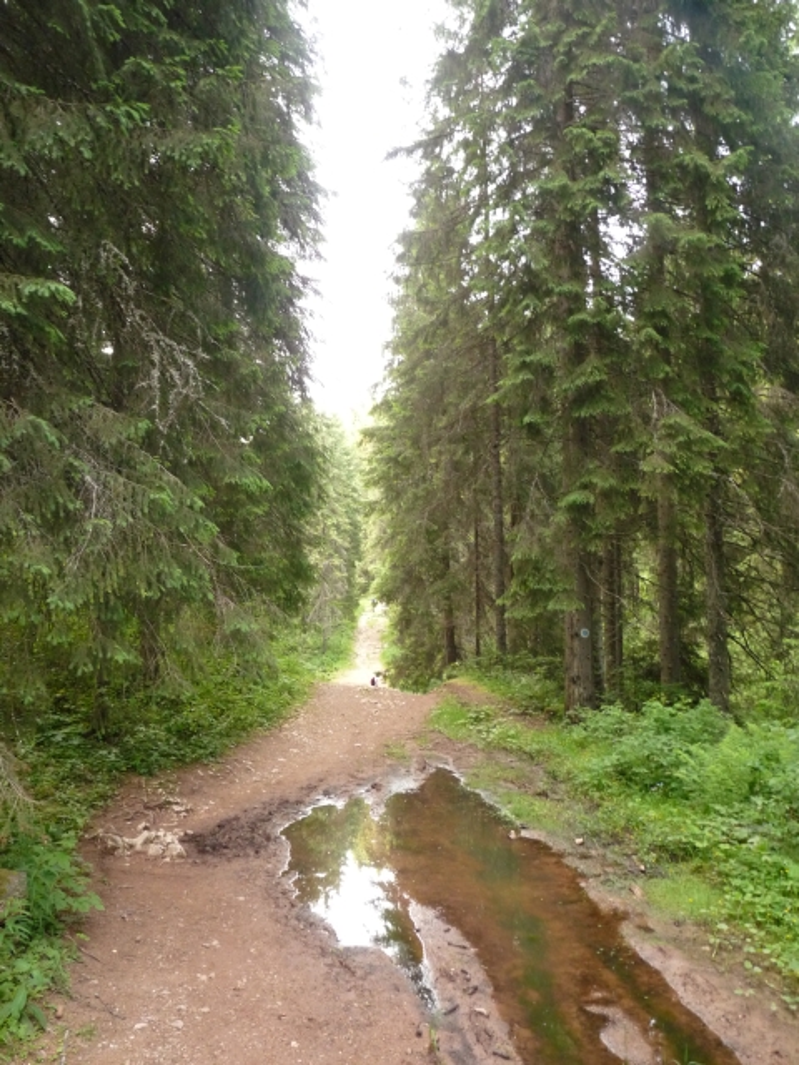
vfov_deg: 65.3
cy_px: 532
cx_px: 400
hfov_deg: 51.4
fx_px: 831
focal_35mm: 27
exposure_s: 1/30
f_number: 2.8
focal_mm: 4.8
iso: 400
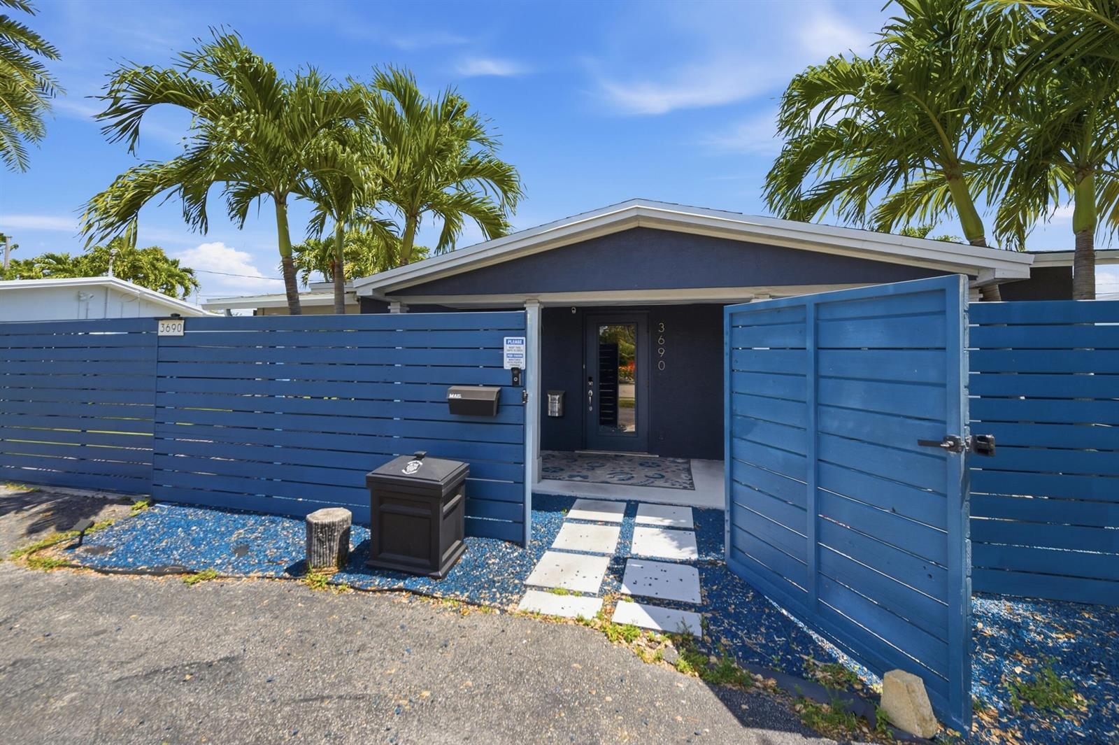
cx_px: 560
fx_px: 435
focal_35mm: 14
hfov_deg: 104.3
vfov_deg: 81.1
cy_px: 372
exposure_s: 1/4000
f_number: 8
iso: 400
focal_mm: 14
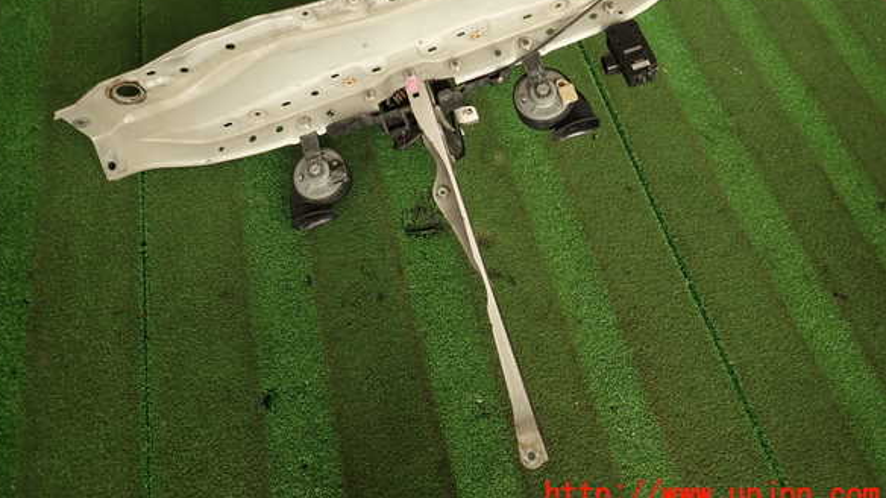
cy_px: 173
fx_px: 658
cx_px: 432
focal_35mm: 28
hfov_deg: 67.9
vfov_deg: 41.0
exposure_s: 1/80
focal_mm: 4.5
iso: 100
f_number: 2
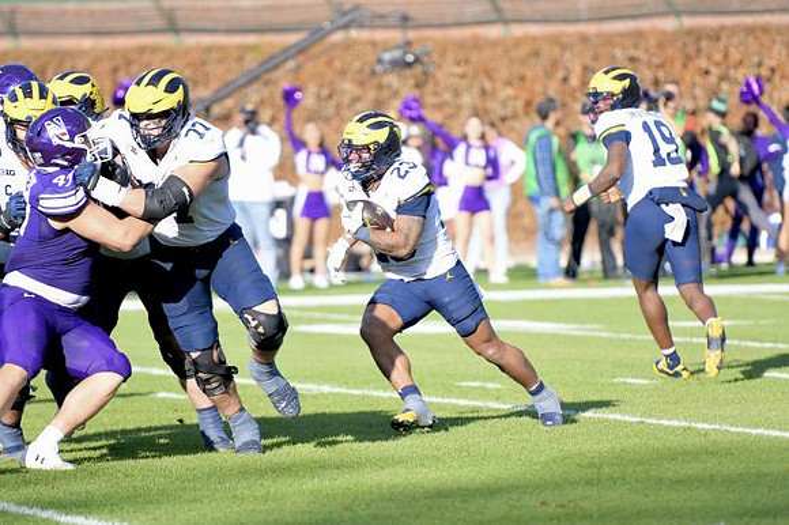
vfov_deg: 4.6
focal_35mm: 300
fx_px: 6571
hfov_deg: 6.9
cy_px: 262
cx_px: 394
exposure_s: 1/1600
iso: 250
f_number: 2.8
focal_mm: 200
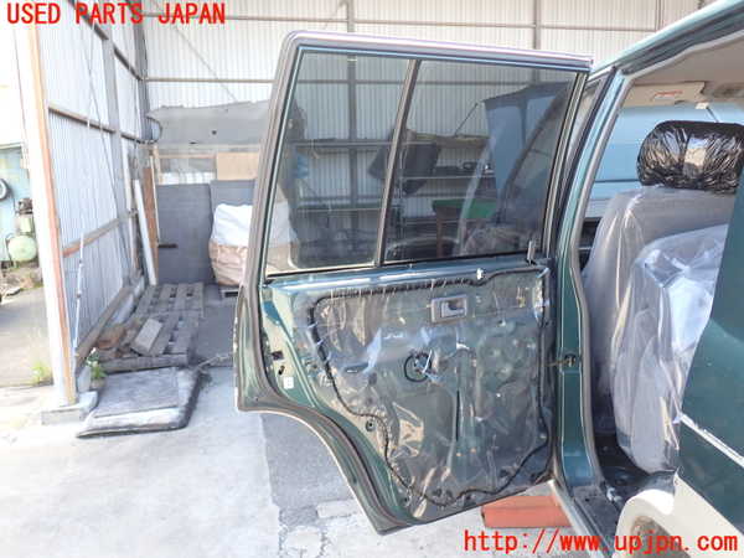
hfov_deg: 60.0
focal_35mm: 30
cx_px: 372
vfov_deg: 46.8
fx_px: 645
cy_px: 279
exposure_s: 1/100
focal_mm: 5.4
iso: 100
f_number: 2.3
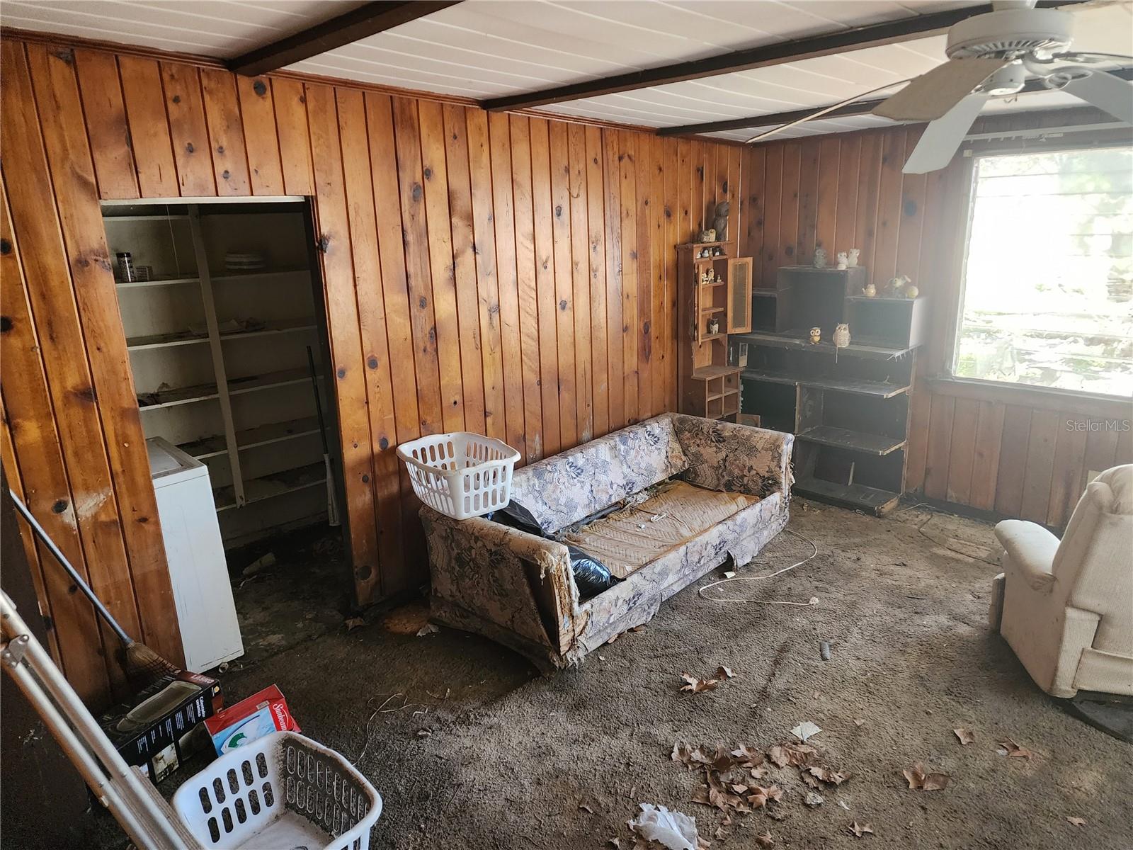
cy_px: 425
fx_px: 753
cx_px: 566
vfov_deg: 58.9
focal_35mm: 23
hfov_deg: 73.9
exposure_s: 1/120
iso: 640
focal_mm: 6.4
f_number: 1.8
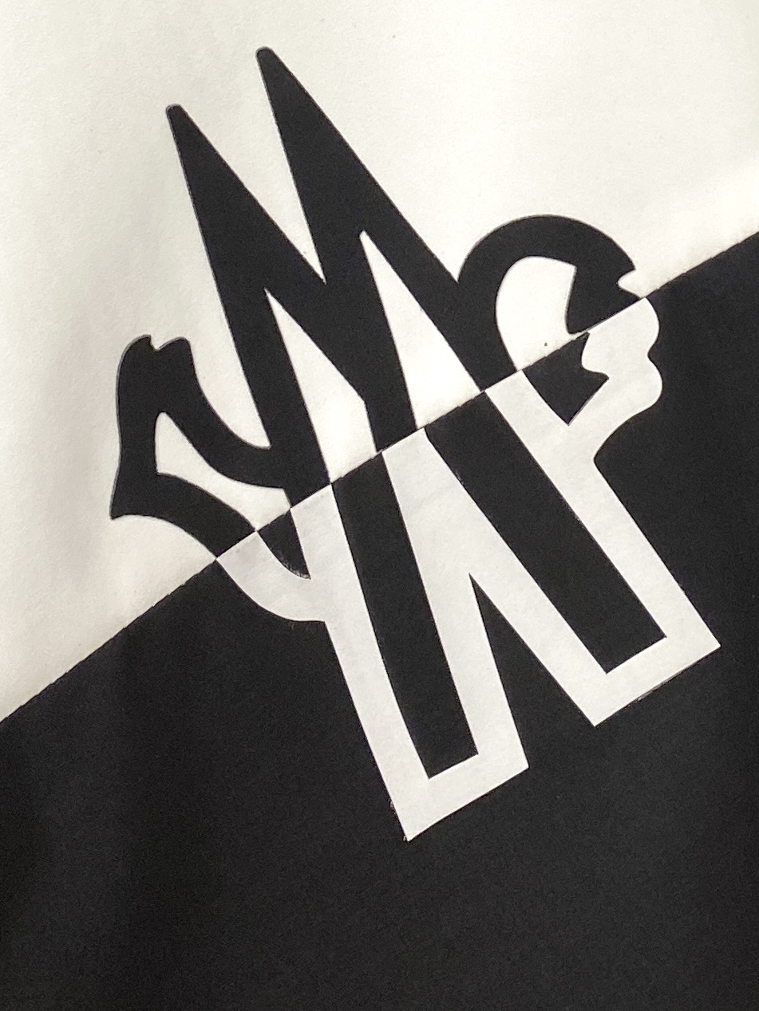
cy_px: 506
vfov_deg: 67.3
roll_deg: +21.1
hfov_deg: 53.1
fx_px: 760
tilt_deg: -9.3
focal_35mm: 26
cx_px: 380
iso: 80
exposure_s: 1/121
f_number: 1.8
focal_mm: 4.25
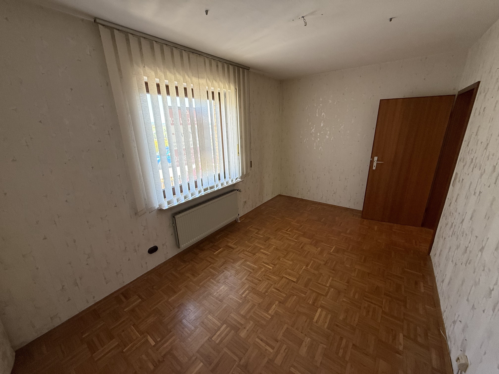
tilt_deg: -16.8
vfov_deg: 85.7
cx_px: 250
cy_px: 187
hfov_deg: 102.1
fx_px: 202
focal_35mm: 14
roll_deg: +2.1
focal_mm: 2.22
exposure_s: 1/100
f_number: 2.2
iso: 200
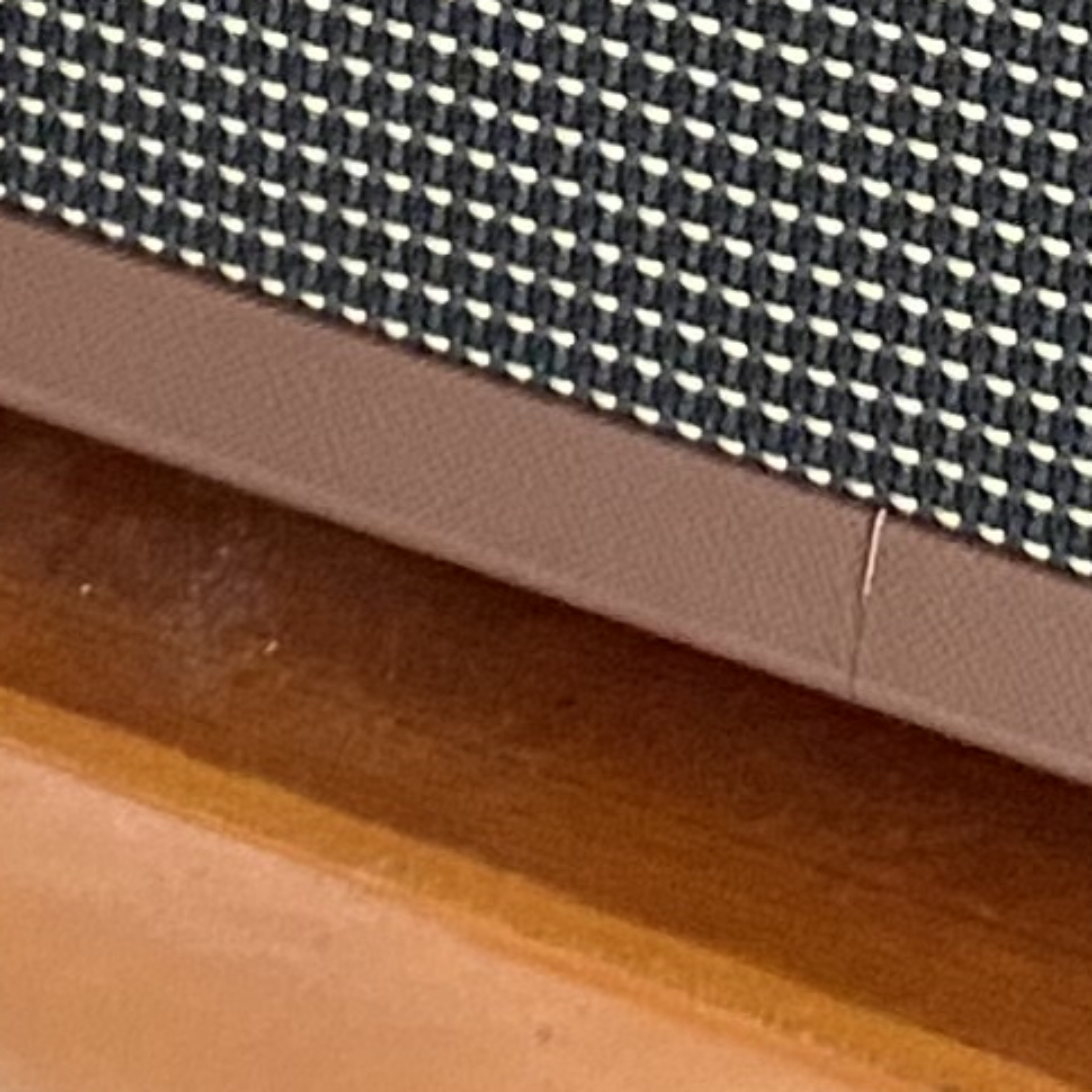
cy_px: -1853
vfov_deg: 8.2
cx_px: 511
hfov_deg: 9.2
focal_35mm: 191
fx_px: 6817
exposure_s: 1/59
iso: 500
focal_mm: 4.25
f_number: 1.8
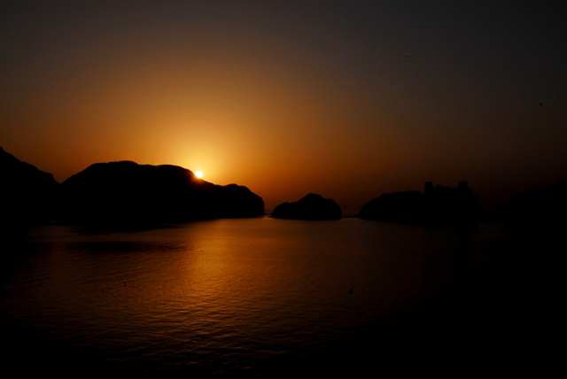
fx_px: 568
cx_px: 284
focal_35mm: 36
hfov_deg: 53.1
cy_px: 190
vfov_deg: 36.9
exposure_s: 1/250
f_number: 20
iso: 100
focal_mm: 24
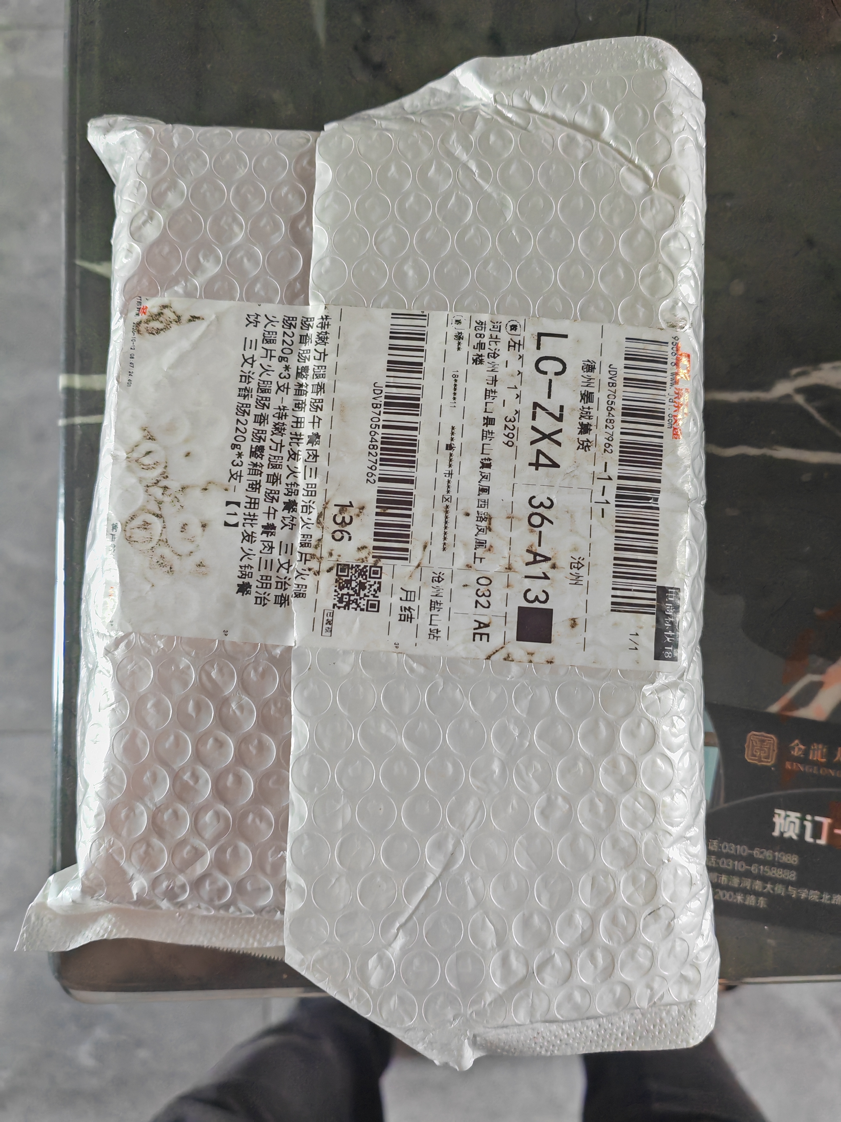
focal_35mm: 27
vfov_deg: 65.3
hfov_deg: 51.4
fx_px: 875
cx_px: 420
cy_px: 561
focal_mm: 5.52
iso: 320
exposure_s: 1/100
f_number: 1.95
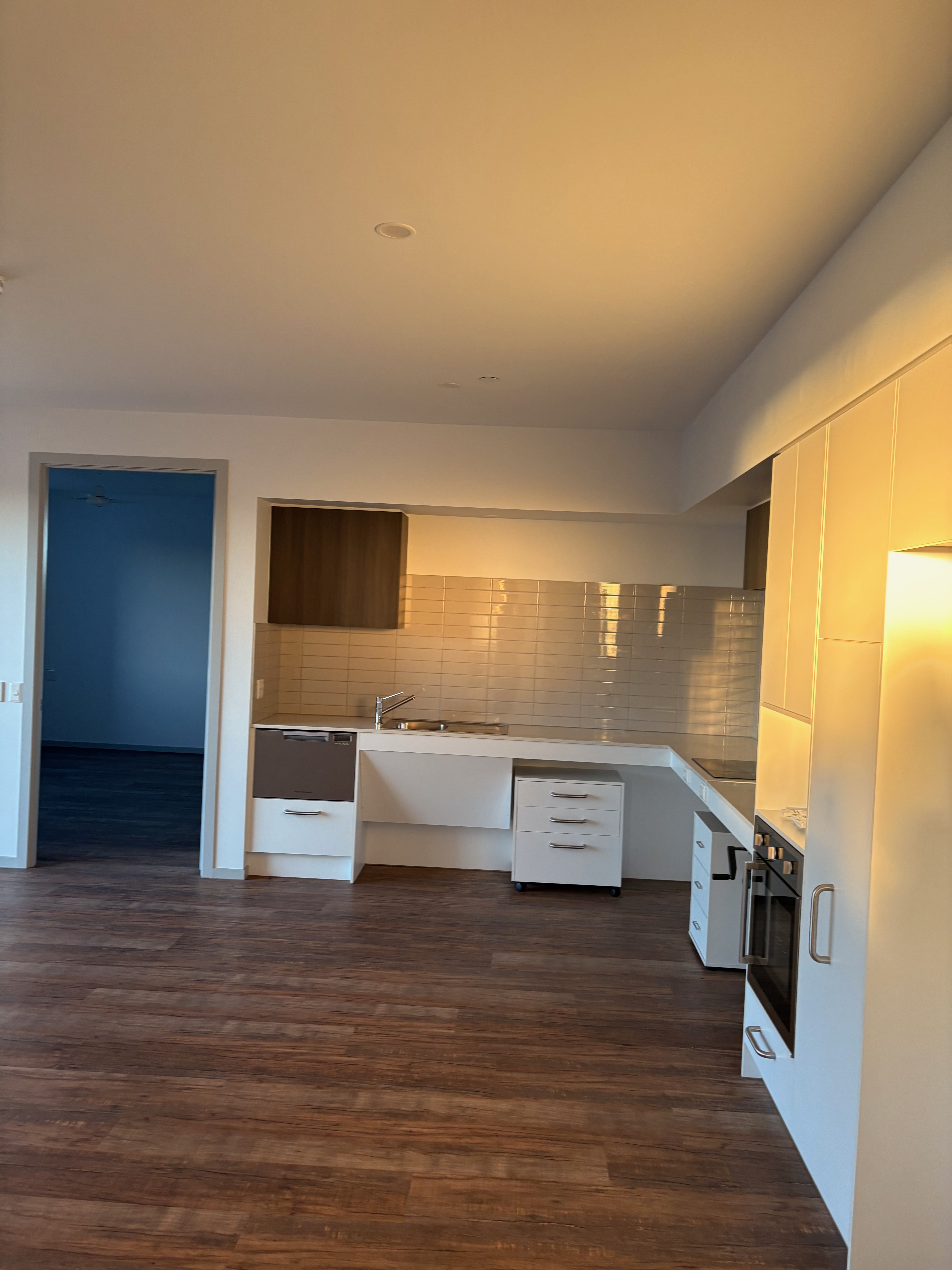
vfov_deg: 67.3
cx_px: 476
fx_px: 953
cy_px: 635
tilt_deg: +0.4
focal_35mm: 26
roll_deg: -2.5
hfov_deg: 53.1
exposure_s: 1/67
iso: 125
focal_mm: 5.96
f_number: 1.6
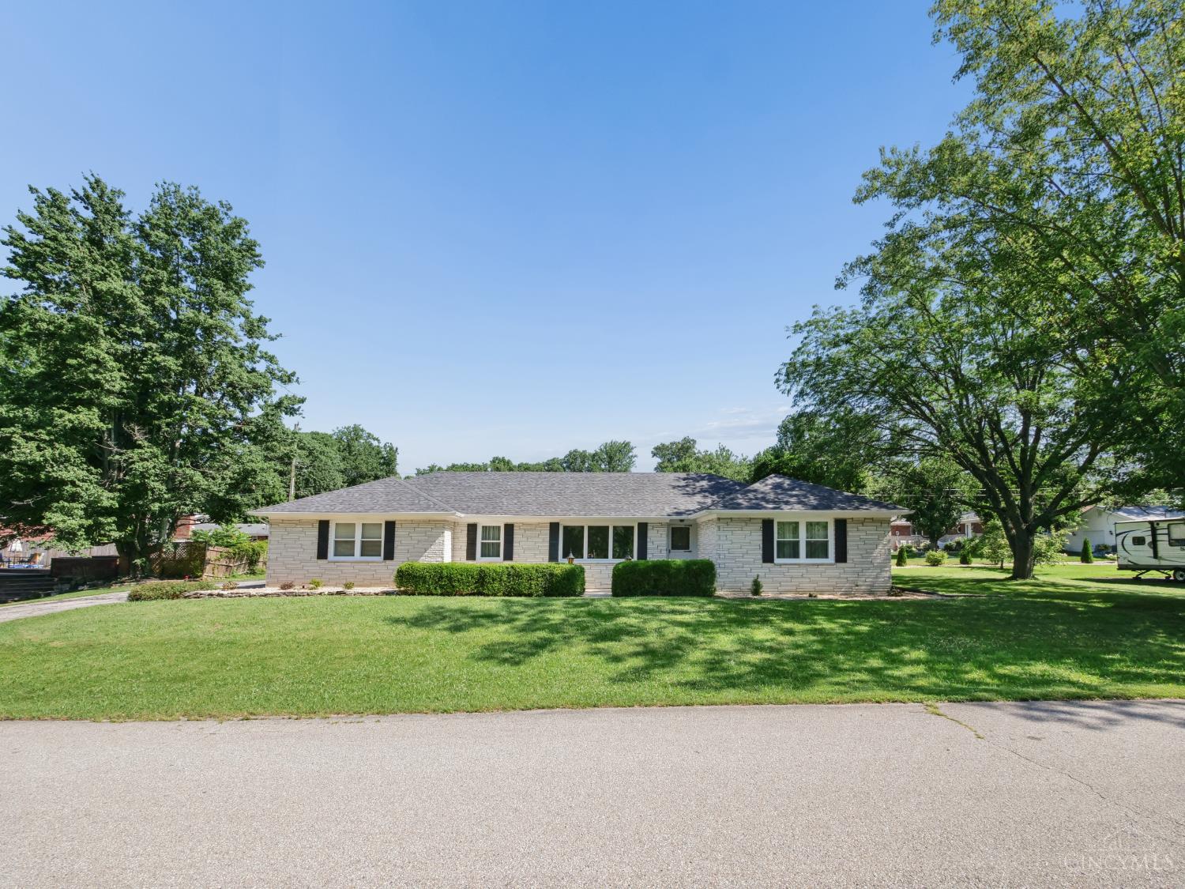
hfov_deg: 102.1
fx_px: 479
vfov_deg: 85.7
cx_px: 592
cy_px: 444
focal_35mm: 14
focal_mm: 7
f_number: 9
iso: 200
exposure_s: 1/320
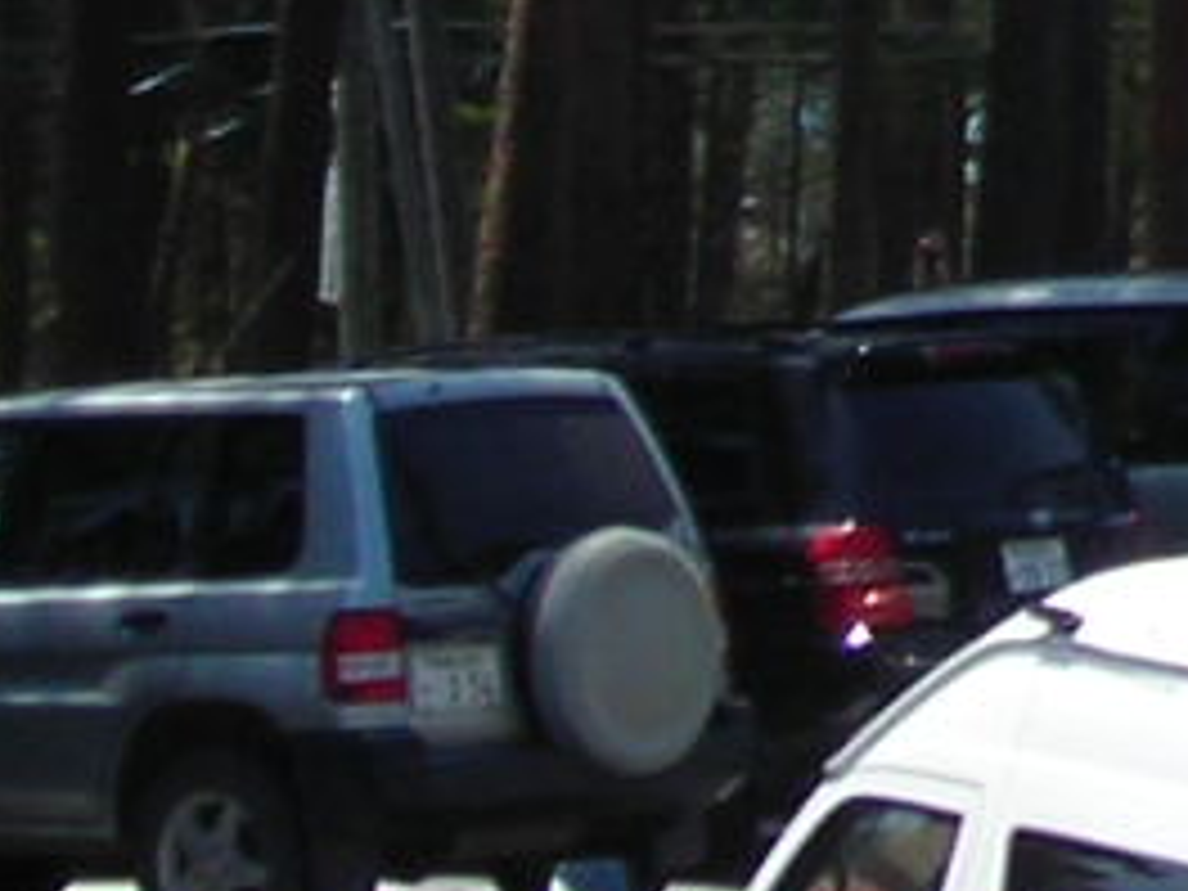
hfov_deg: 6.2
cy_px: -770
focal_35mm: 295
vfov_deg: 5.0
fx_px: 10124
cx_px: 3506
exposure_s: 1/128
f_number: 6.4
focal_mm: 6.3
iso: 50
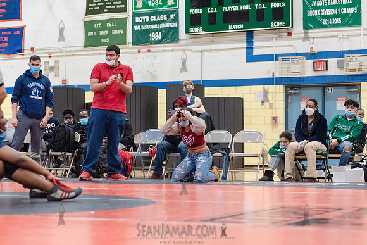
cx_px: 184
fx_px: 816
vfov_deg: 17.1
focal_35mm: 80
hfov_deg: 25.4
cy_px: 122
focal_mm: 80
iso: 4000
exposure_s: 1/320
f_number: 3.5
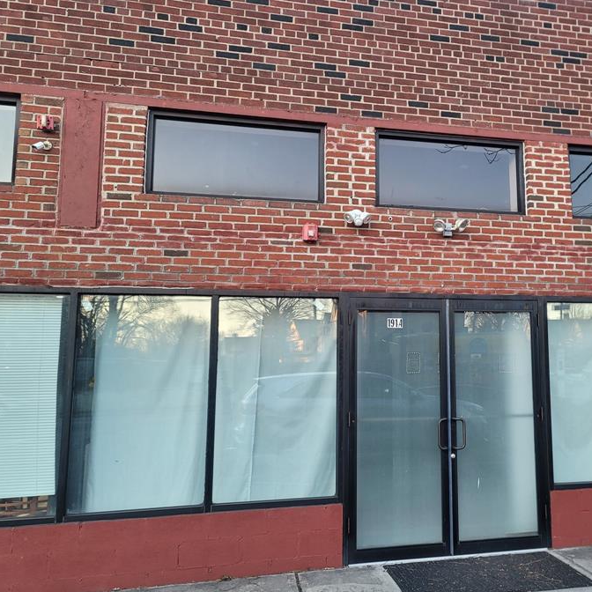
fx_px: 677
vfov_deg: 47.2
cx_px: 392
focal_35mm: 35
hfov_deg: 46.5
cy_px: 282
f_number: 1.8
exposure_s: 1/120
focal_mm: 5.4
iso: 80
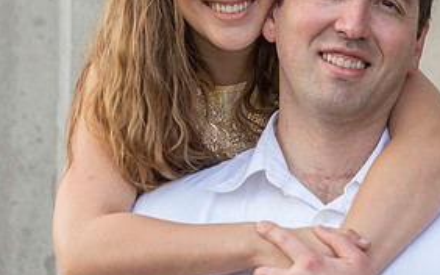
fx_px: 5849
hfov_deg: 4.3
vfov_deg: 2.7
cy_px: 120
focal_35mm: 488
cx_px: 292
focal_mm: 195
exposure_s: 1/250
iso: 250
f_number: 5.6
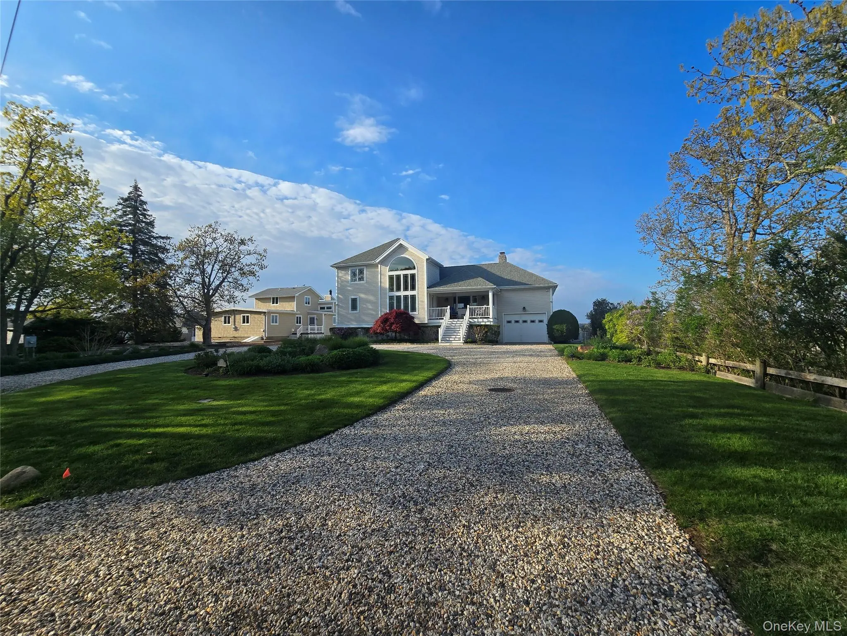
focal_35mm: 13
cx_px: 424
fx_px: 318
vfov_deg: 89.9
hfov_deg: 106.2
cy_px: 318
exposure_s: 1/1437
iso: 50
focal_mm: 2.2
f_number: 2.2
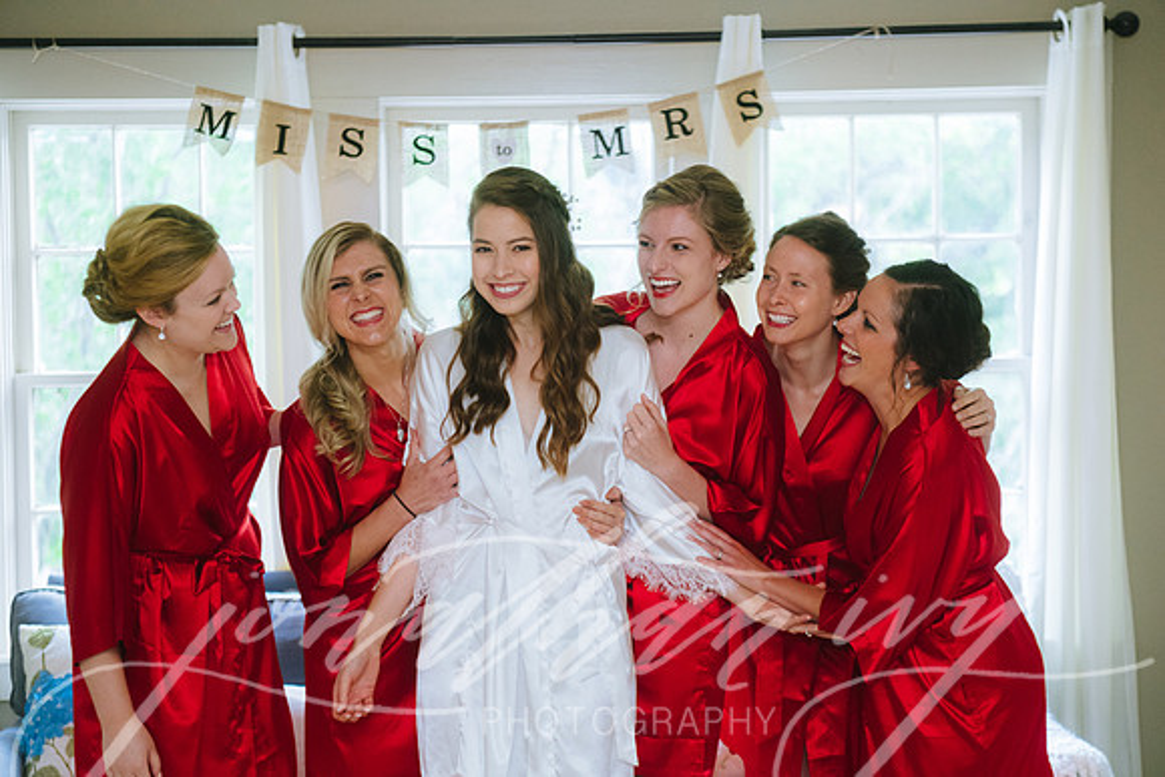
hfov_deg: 28.8
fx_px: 2266
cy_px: 388
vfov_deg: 19.5
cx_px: 582
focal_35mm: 70
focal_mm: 70
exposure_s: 1/160
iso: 1600
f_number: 2.8
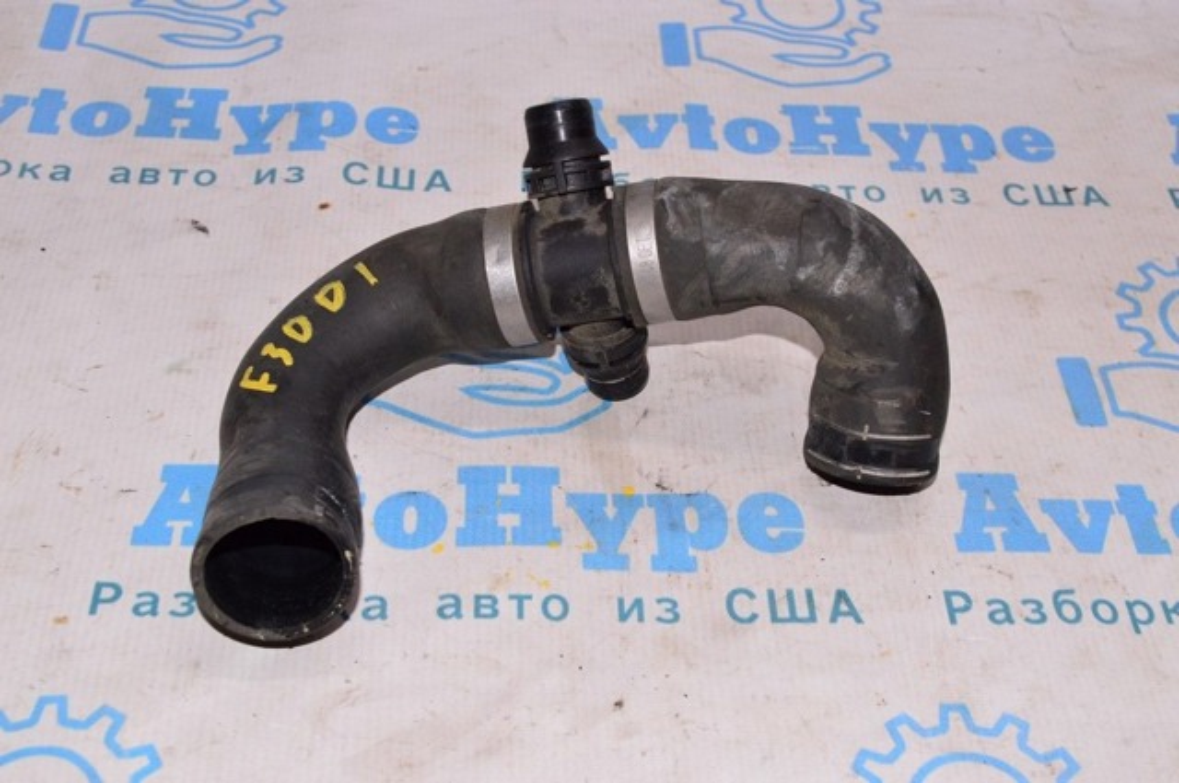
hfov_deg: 38.9
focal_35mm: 51
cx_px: 590
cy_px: 392
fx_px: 1668
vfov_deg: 26.4
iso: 1600
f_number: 8
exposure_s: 1/200
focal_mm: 34
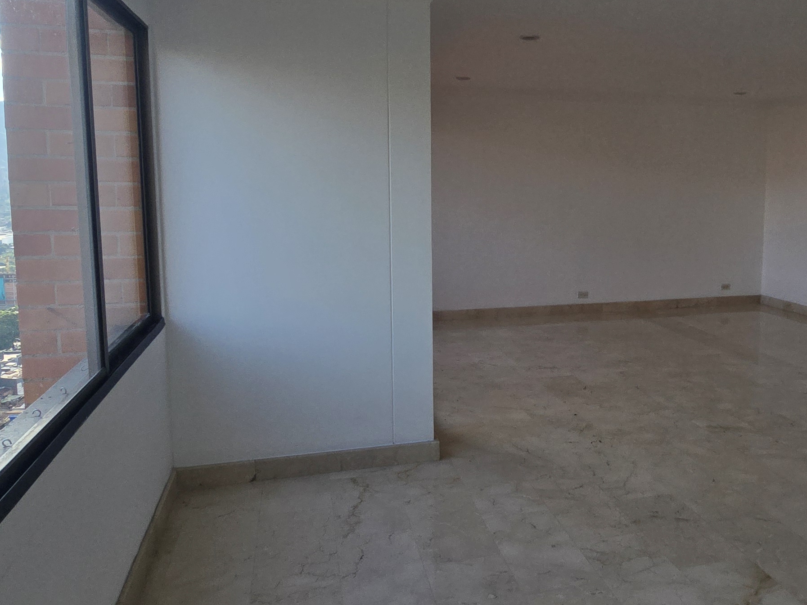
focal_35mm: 29
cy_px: 260
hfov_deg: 60.2
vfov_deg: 48.1
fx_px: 676
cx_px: 540
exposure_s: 1/431
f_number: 2.2
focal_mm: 2.2
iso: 50
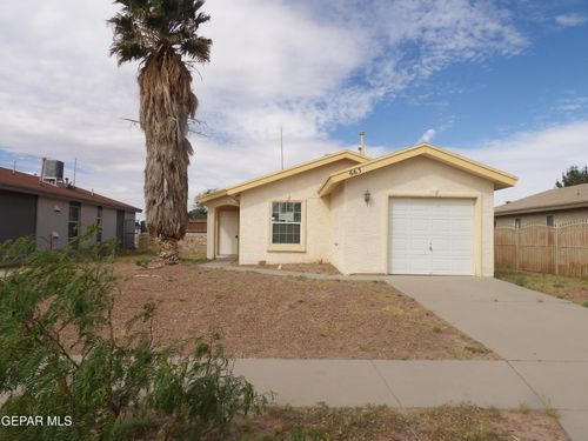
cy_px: 220
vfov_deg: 56.8
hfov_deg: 71.6
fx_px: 408
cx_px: 294
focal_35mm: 24
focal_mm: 4.3
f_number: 4.6
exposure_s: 1/710
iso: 100
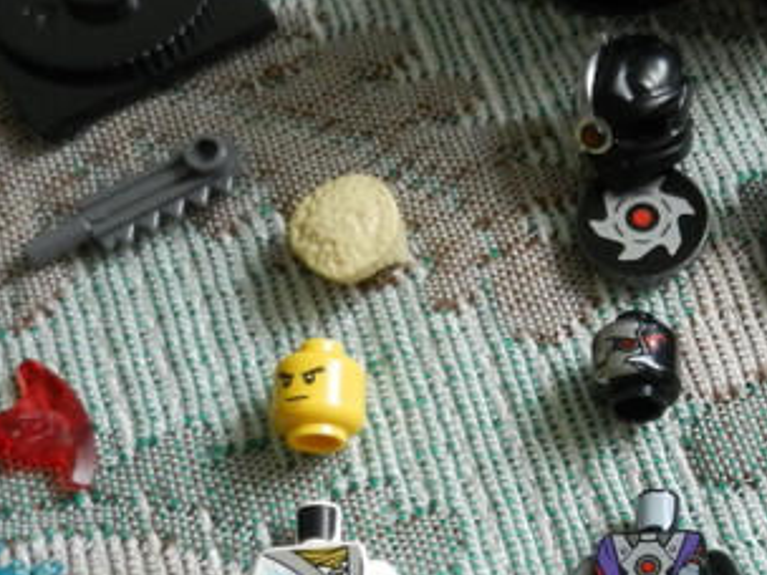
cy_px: 443
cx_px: 704
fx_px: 1640
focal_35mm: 74
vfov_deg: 19.7
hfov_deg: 25.4
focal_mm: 4.5
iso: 400
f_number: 3.5
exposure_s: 1/13
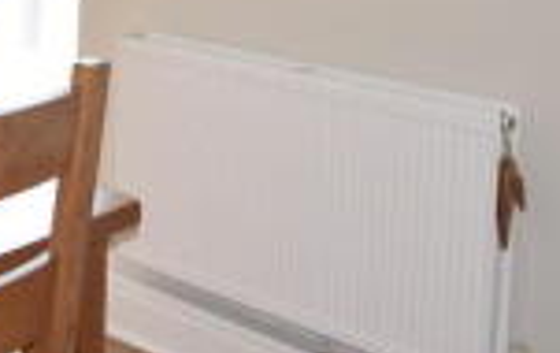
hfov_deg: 25.4
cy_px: -76
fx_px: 1164
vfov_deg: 16.5
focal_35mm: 76
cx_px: -28
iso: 560
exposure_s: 1/125
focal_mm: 11.5
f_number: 5.6
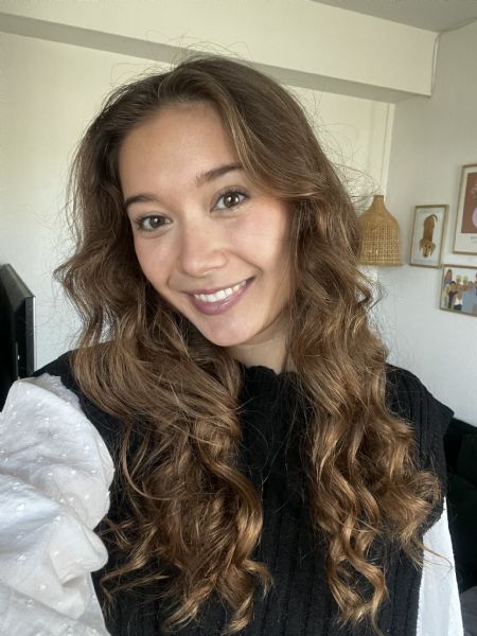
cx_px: 238
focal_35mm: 30
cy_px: 318
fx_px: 551
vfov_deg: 60.0
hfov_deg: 46.8
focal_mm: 2.71
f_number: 2.2
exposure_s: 1/60
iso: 200
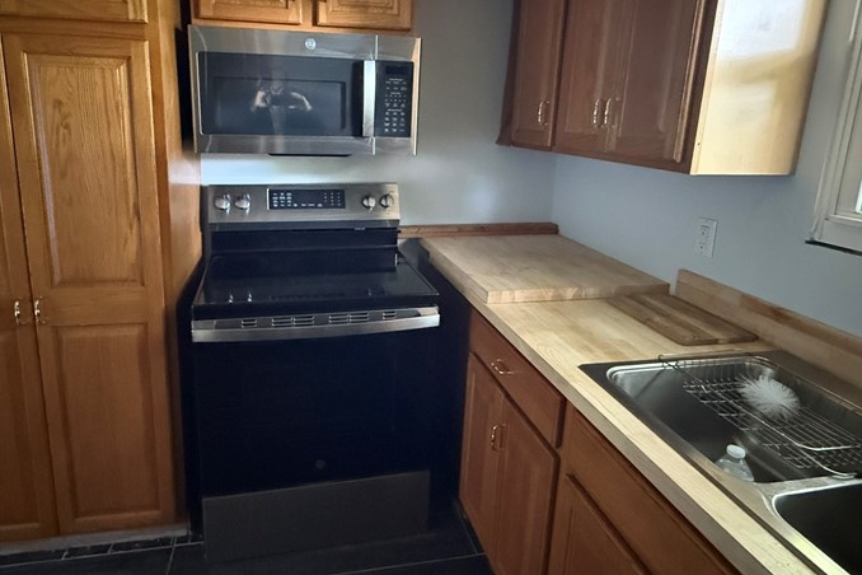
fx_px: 527
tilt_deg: -11.8
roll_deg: -1.7
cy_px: 225
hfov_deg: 78.3
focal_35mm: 22
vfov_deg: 56.7
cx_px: 387
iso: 1600
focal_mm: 2.22
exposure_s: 1/31
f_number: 2.2
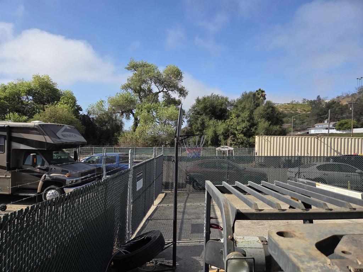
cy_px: 136
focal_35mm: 23
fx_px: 241
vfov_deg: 58.9
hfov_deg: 73.9
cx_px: 182
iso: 80
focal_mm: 5.4
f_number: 1.8
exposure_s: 1/4274
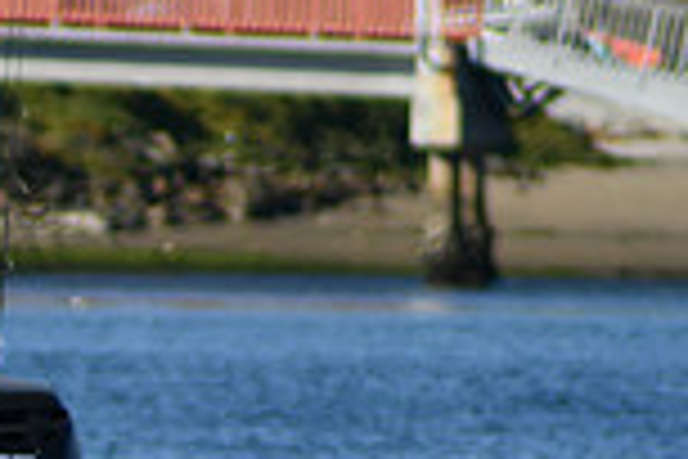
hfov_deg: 1.2
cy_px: 340
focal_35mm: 1703
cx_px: -558
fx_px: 32544
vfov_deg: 0.8
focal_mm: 300
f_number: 6.3
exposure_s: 1/1250
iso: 200
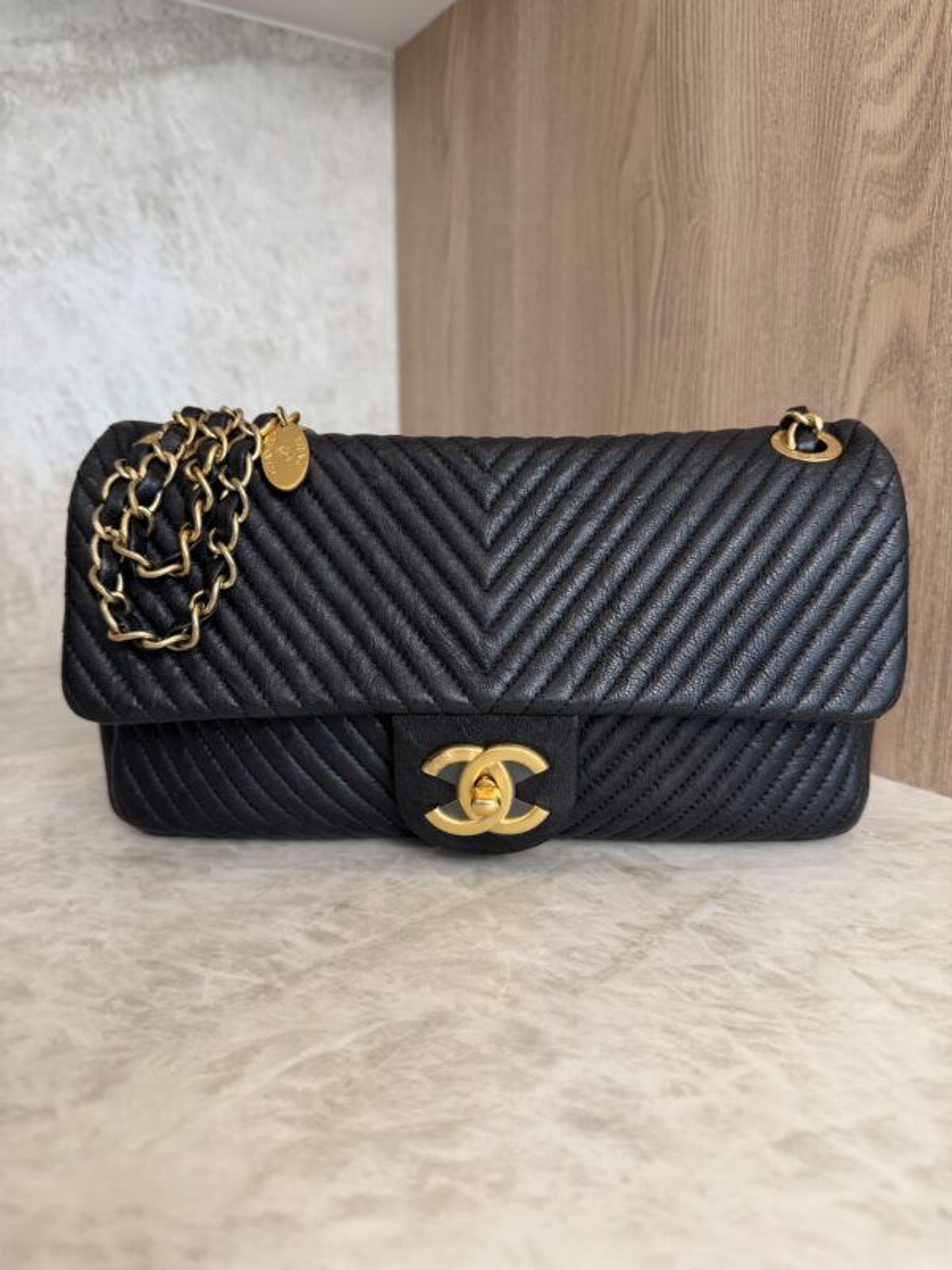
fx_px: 880
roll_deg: -0.7
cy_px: 635
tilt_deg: -9.7
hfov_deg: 56.8
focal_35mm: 24
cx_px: 476
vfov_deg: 71.6
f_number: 1.78
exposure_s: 1/120
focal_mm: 6.76
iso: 125
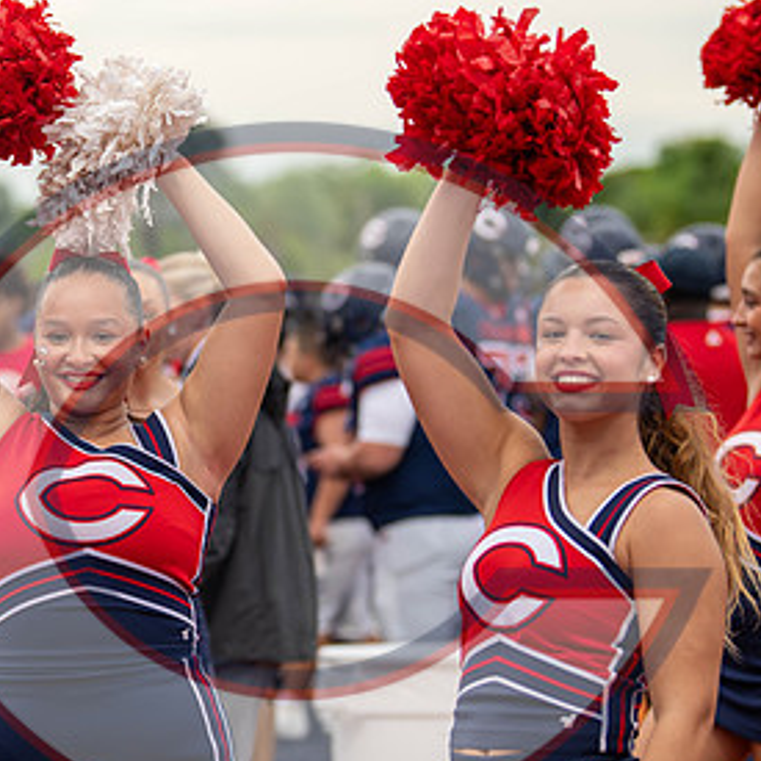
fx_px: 5596
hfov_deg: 7.8
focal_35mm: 225
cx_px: 114
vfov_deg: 7.8
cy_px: 406
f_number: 2.8
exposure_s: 1/1000
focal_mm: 95
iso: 640
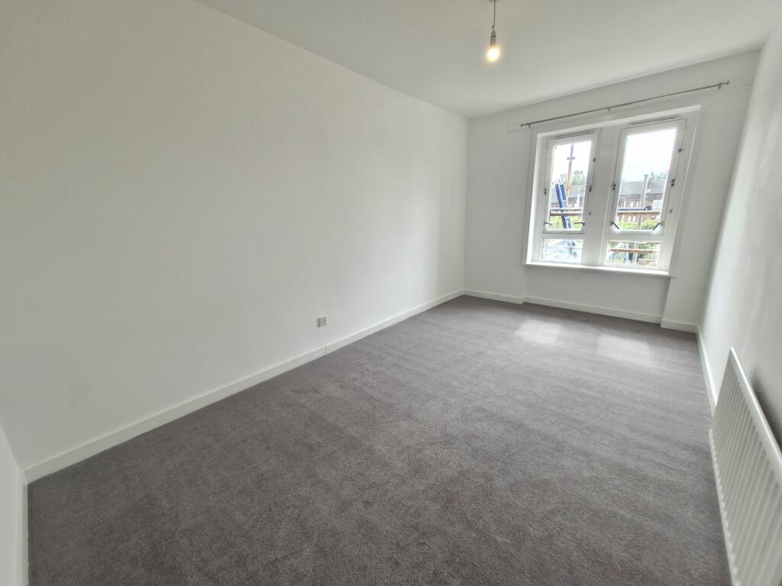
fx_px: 294
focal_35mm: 13
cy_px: 293
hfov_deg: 106.2
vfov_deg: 89.9
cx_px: 391
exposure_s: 1/100
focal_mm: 1.74
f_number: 2.2
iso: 50
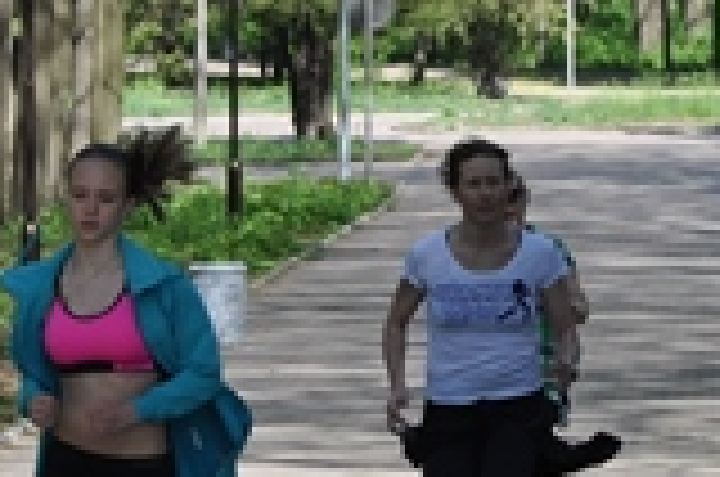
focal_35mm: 591
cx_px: 612
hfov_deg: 3.5
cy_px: 25
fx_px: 11794
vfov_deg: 2.3
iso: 200
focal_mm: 105
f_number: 8
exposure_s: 1/250
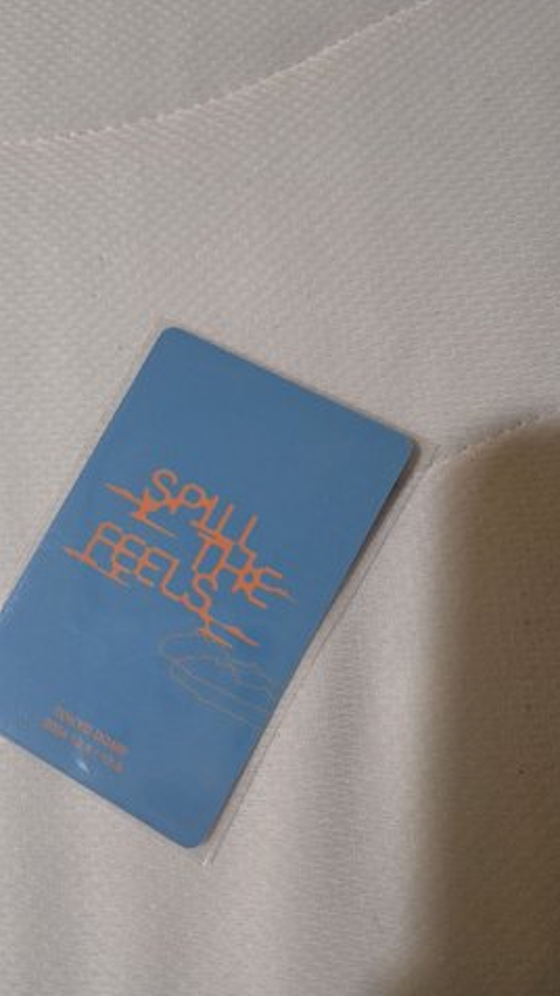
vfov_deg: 67.8
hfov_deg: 40.4
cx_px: 148
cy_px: 533
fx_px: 740
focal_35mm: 28
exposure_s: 1/60
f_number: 1.8
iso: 800
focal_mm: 5.4
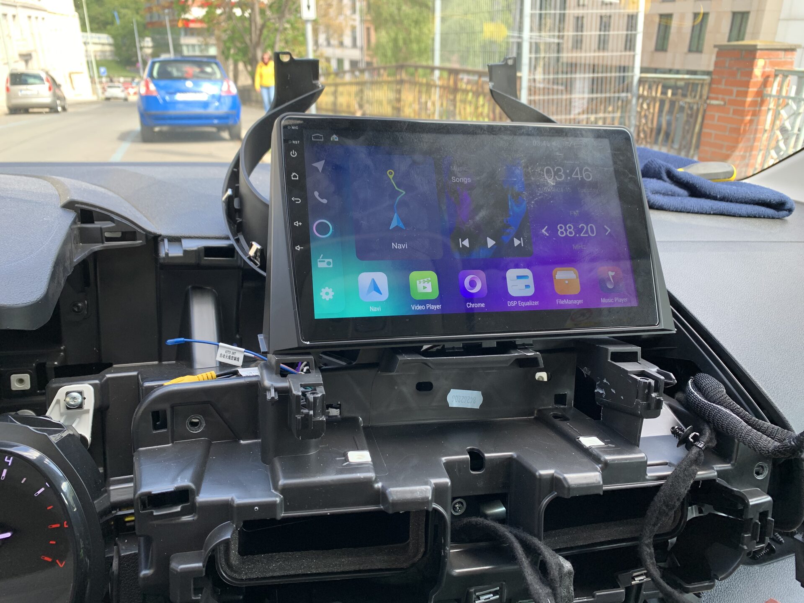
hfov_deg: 67.3
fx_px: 604
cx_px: 402
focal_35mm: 26
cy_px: 302
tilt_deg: -25.0
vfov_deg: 53.1
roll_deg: +0.5
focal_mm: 4.25
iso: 40
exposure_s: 1/121
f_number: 1.8
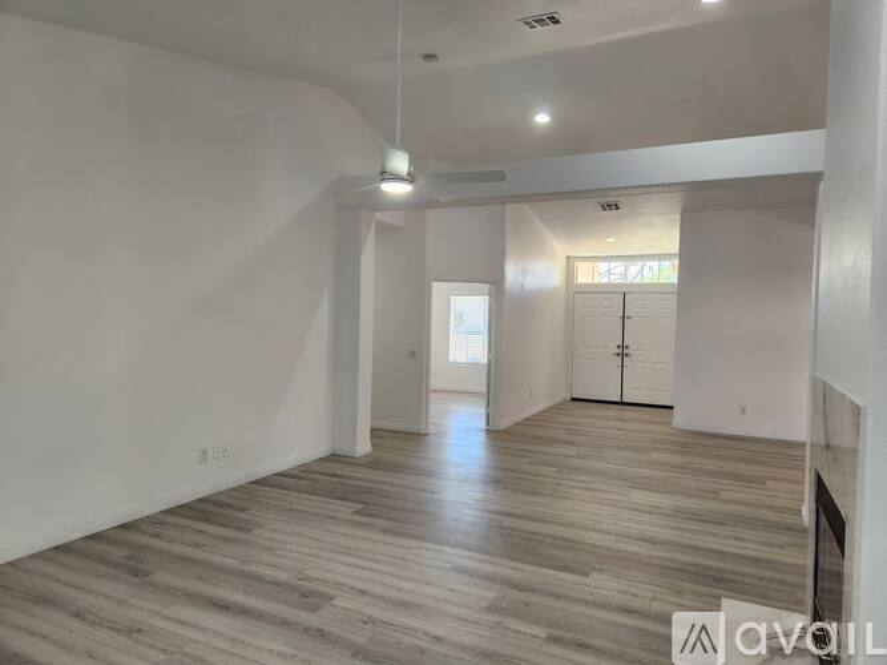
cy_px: 332
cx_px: 444
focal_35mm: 23
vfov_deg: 58.9
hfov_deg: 73.9
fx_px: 589
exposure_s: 1/120
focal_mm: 5.4
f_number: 1.8
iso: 125
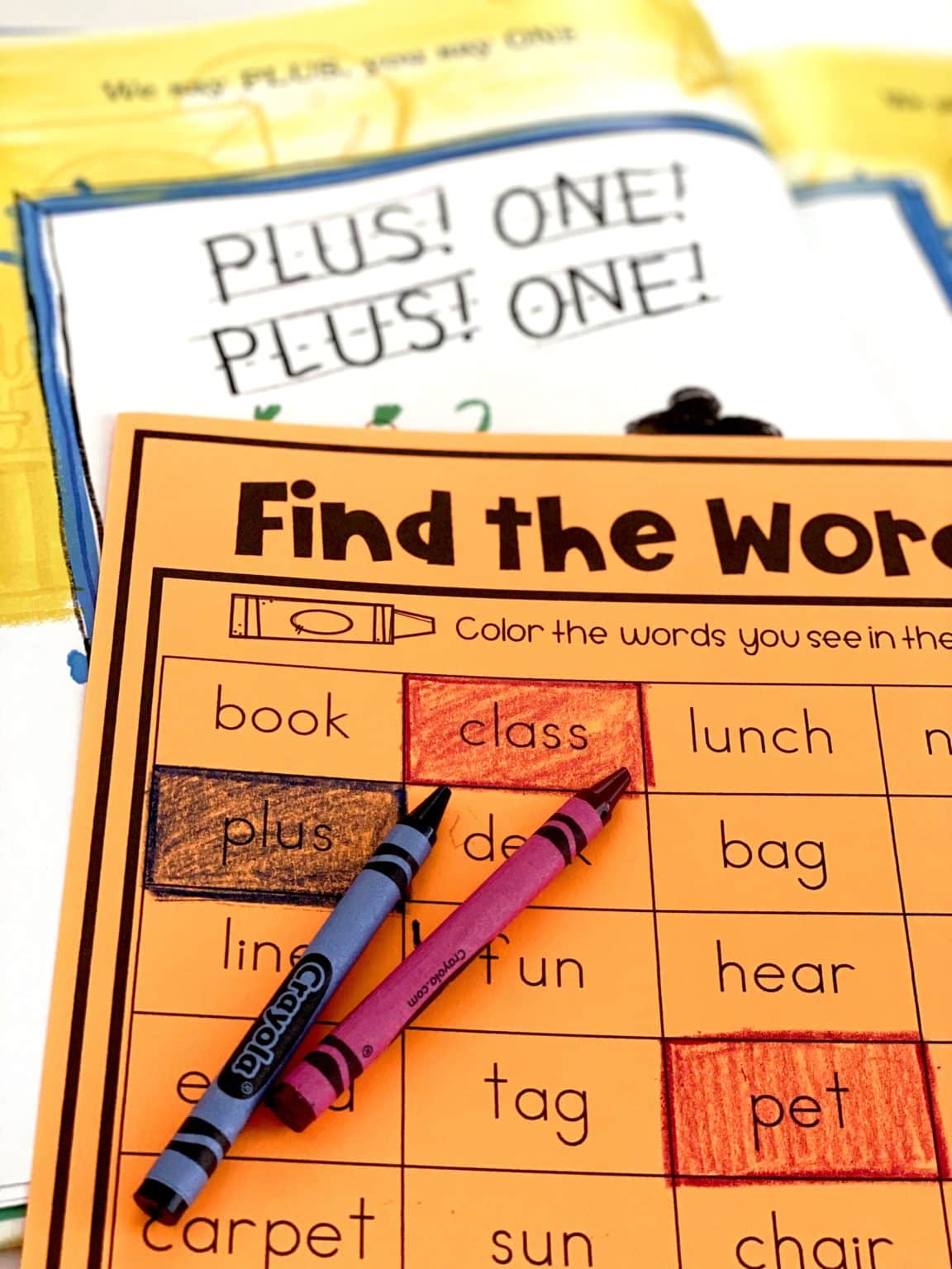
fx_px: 1907
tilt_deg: -51.9
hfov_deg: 28.0
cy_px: 634
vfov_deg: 36.8
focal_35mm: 52
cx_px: 476
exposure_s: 1/122
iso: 200
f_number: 2
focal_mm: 6
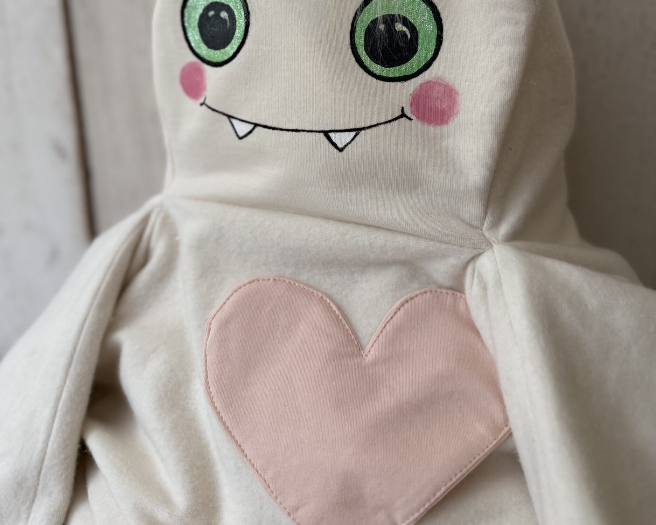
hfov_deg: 55.7
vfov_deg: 43.8
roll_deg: +3.1
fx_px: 621
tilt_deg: -18.8
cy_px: 112
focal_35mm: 32
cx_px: 323
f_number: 1.78
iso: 200
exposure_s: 1/121
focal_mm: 6.76
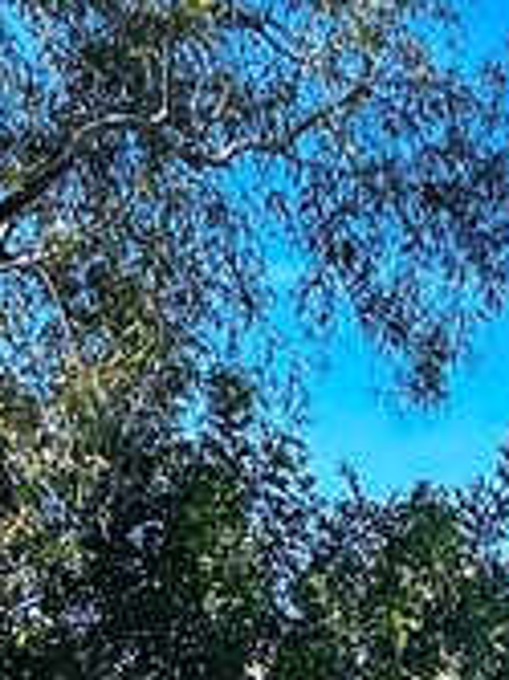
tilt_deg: -11.3
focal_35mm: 86
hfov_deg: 16.7
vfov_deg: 15.2
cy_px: 1560
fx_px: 1688
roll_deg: -2.3
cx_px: 538
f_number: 2.2
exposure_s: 1/260
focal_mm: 2.22
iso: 40
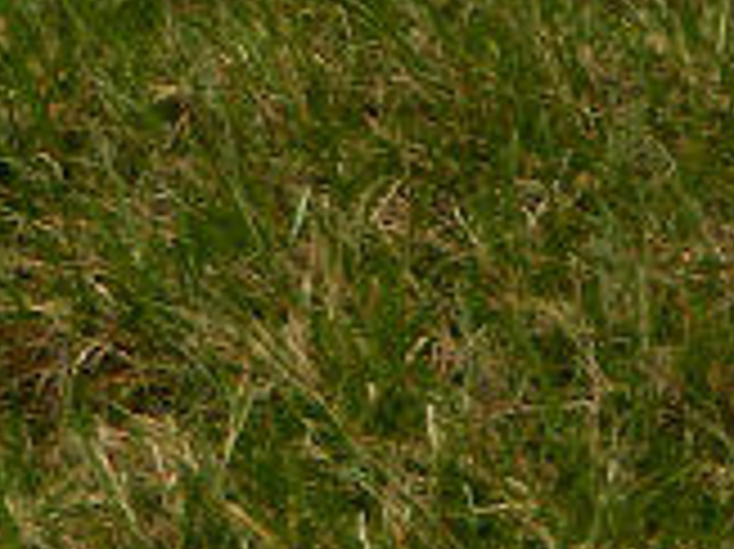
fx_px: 7840
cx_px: 315
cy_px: -1444
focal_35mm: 370
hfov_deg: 5.4
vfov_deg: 3.8
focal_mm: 8.4
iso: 80
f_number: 3.6
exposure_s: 1/100
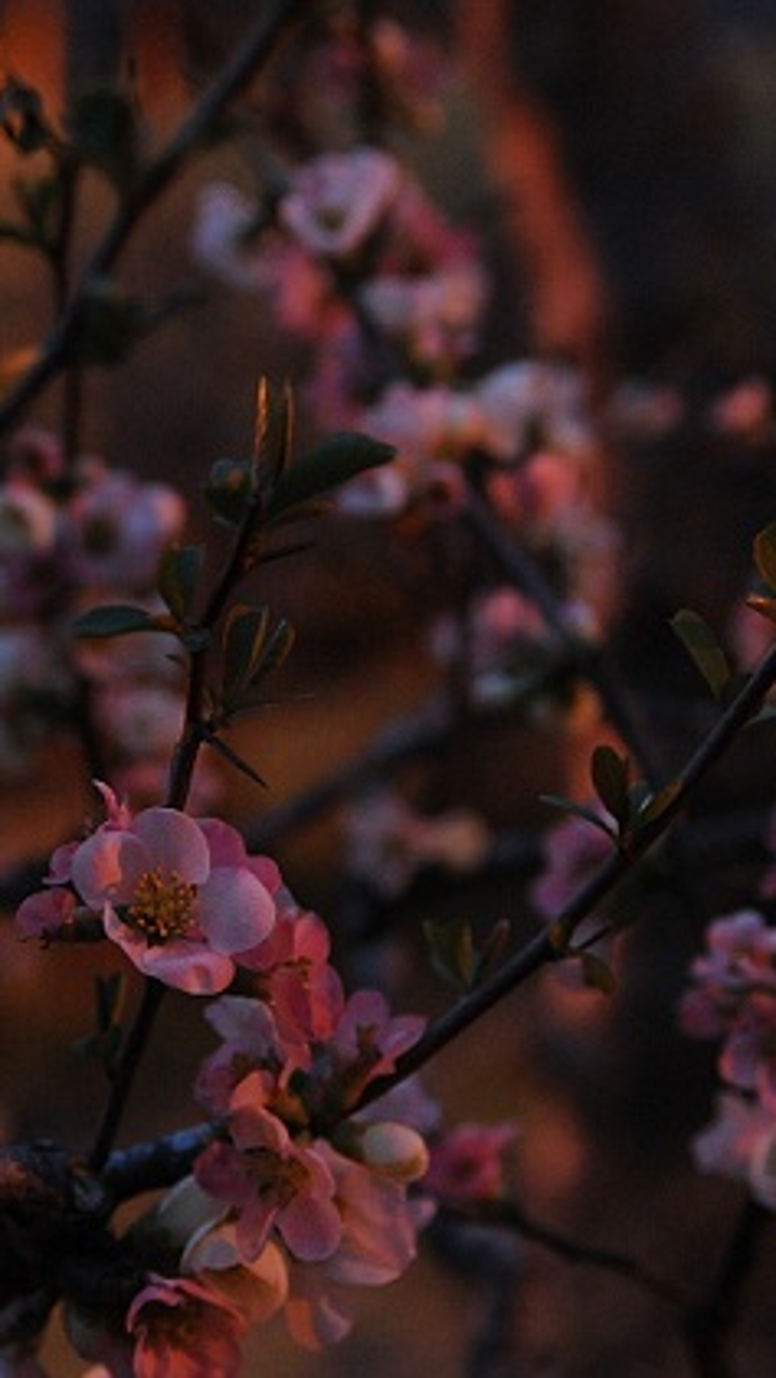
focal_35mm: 95
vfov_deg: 22.4
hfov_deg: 12.7
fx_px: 3473
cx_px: 178
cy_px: 691
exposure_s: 1/40
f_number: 5.6
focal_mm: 60
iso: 3200
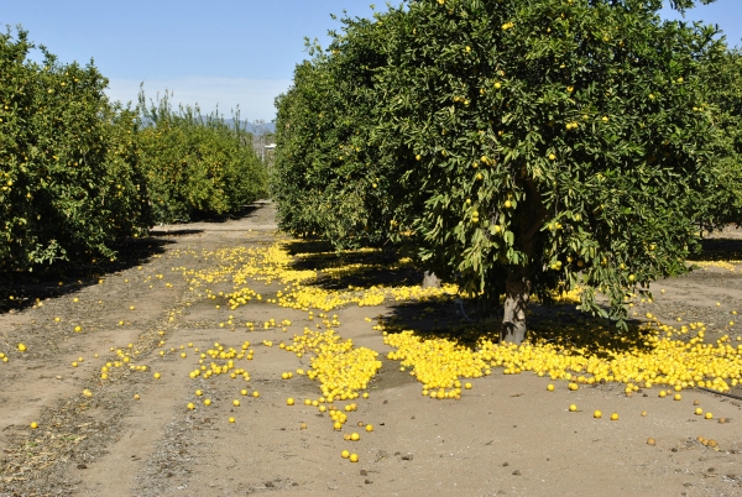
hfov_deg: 33.4
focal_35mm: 60
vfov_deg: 22.7
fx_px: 1238
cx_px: 371
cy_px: 248
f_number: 9
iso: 100
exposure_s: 1/320
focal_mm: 40
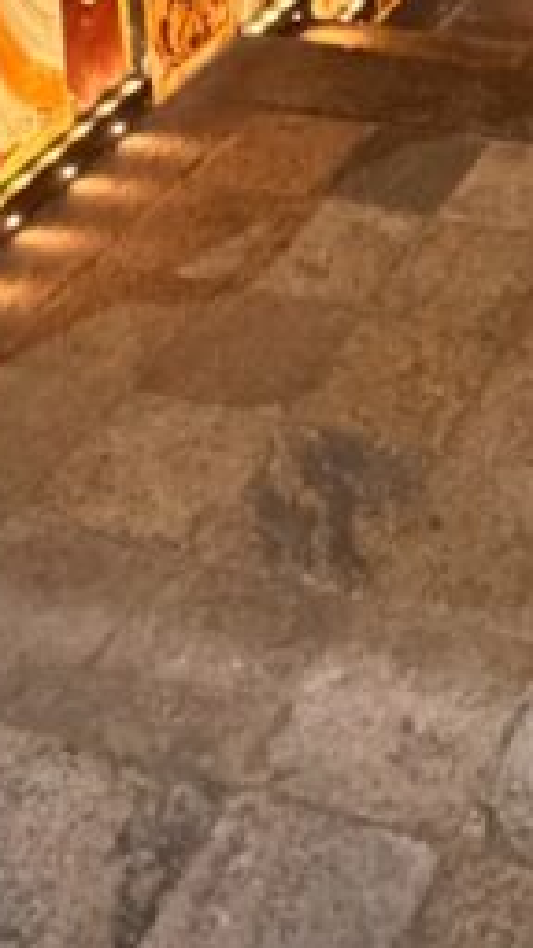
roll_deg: +0.0
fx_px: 1533
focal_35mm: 61
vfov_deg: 28.3
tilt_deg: -14.7
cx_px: 718
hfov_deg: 18.2
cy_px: -285
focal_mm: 2.22
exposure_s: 1/33
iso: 1000
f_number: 2.2
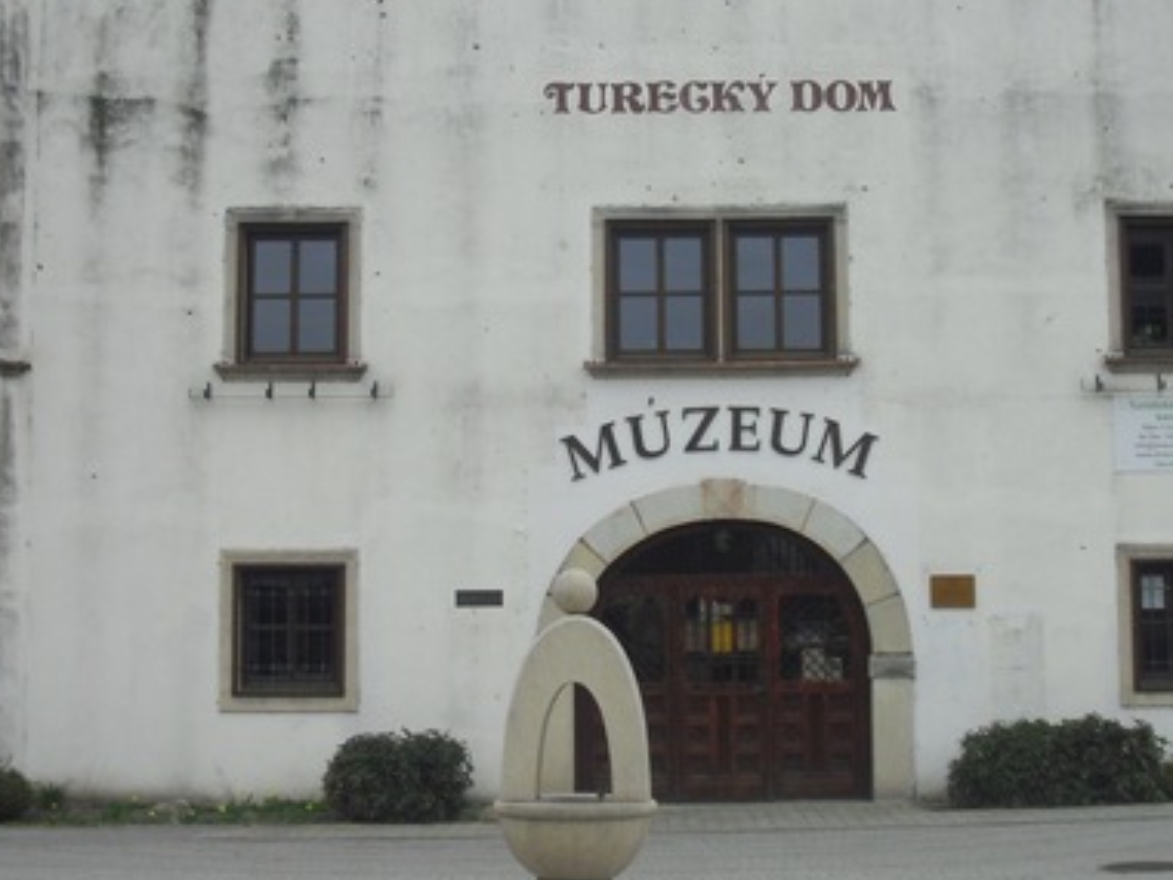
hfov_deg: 34.3
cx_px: 577
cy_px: 364
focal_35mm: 56
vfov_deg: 26.1
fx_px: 1898
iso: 100
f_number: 8
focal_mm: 6.2
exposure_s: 1/100
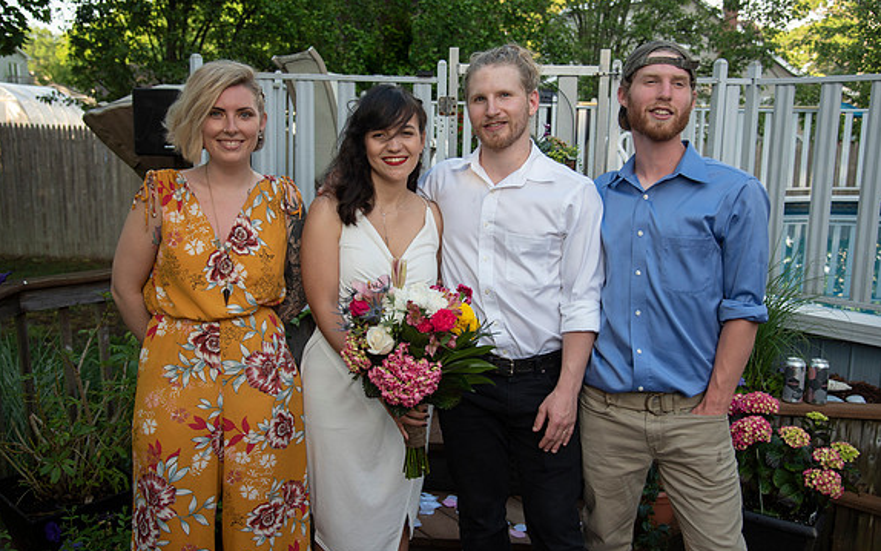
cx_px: 437
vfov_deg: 36.3
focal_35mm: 35
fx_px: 841
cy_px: 265
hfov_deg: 55.3
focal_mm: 34
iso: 100
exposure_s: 1/200
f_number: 4
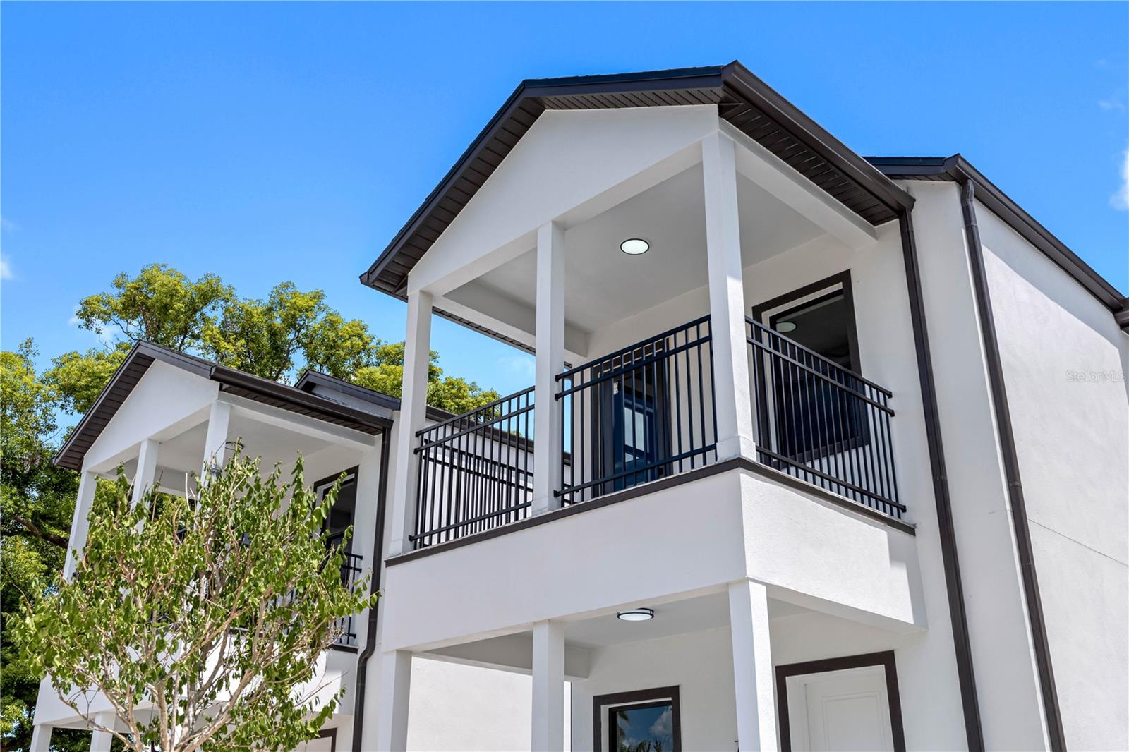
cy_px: 376
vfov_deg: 37.8
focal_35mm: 35
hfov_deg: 54.4
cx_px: 564
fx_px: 1097
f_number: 11
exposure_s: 1/250
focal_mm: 35
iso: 125
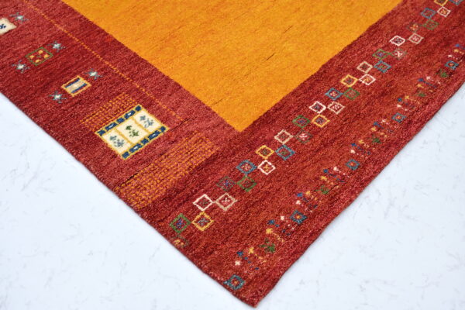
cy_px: 155
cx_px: 232
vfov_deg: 31.2
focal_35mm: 43
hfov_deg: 45.4
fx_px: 555
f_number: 4.5
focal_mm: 43
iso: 125
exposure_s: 1/25
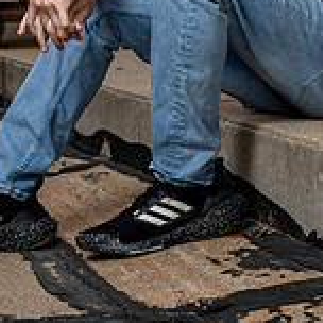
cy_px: -30
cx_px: 132
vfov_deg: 11.4
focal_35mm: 151
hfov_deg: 11.6
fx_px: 1594
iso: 100
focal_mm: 60
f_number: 6.3
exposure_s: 1/160
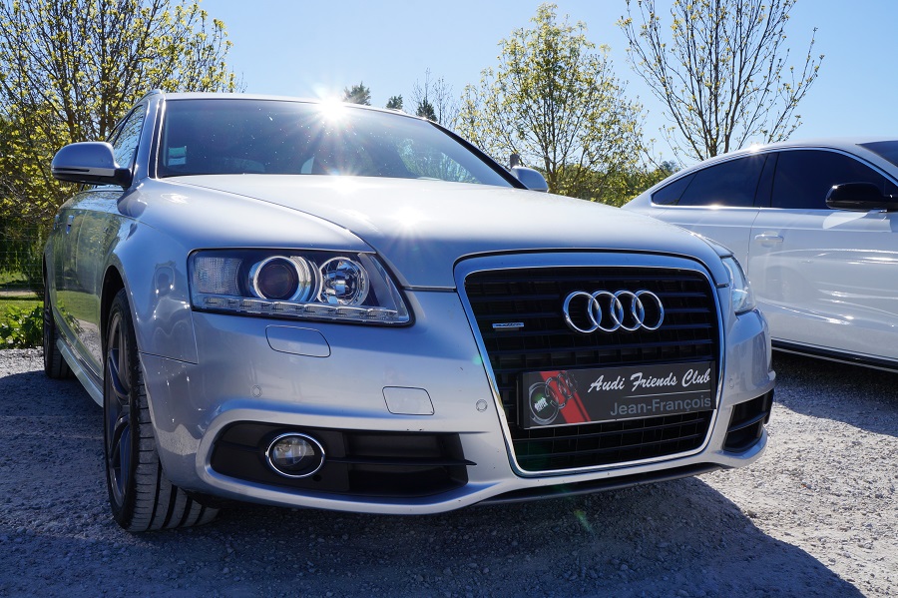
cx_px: 449
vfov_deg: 39.9
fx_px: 823
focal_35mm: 33
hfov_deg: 57.2
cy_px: 299
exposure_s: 1/100
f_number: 16
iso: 100
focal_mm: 22
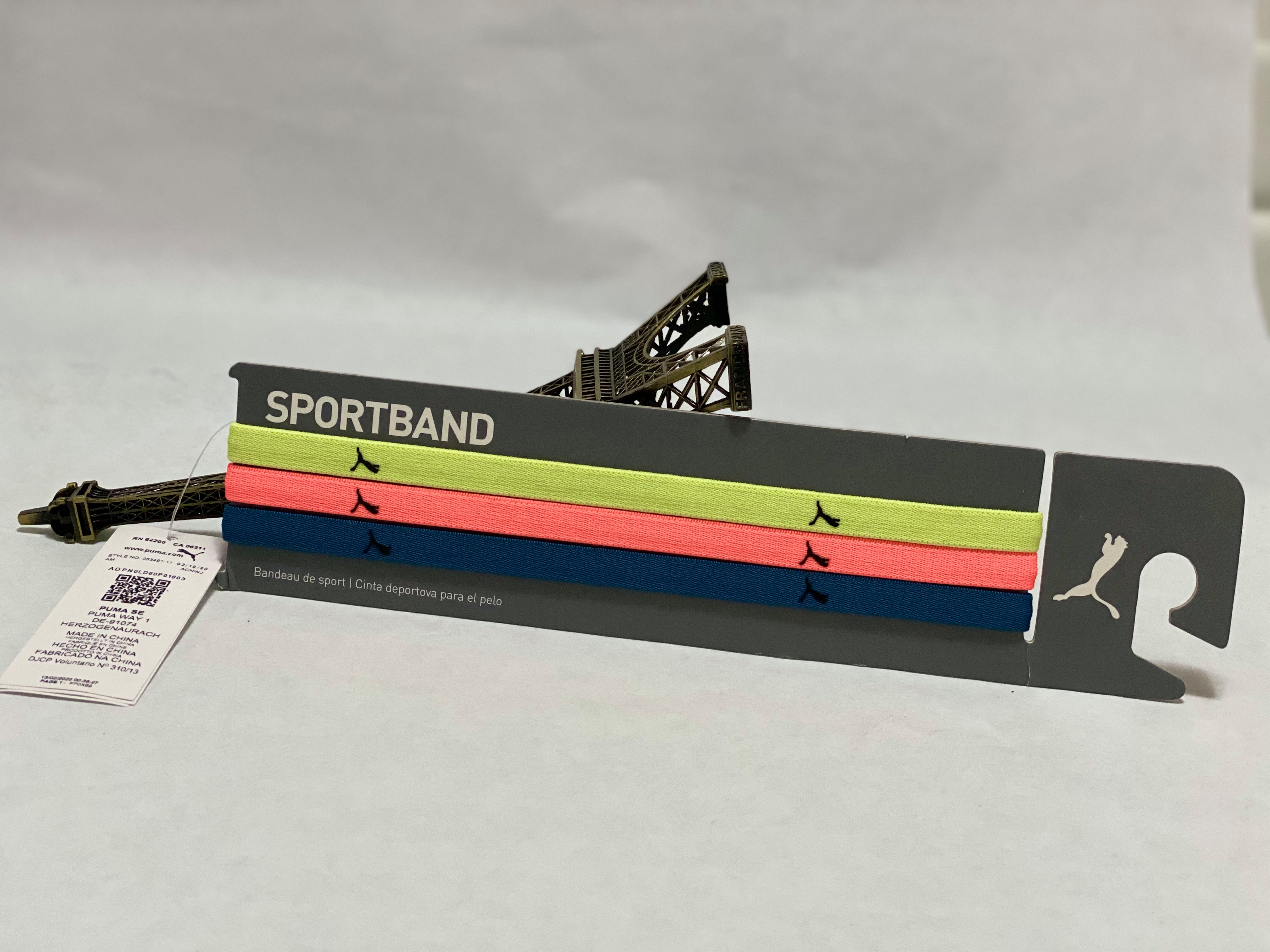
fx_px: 1908
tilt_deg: -20.2
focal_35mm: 52
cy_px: 476
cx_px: 635
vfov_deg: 28.0
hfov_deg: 36.8
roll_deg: -5.3
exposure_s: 1/40
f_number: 2
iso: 320
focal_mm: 6
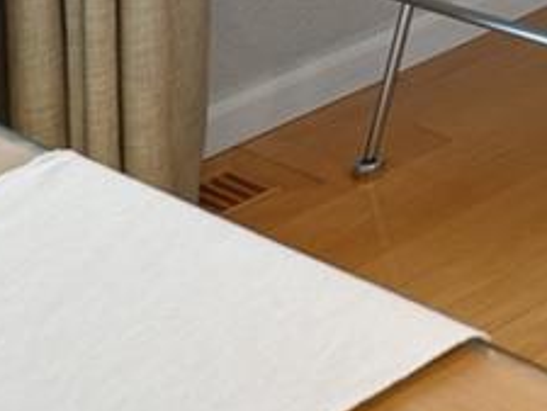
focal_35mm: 116
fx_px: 1834
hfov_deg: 10.2
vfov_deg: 9.6
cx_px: 1794
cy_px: -854
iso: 400
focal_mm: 17
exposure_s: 1/5
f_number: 8
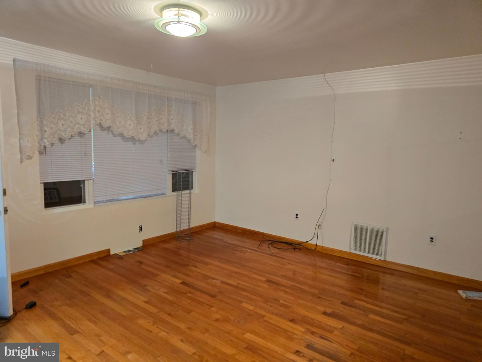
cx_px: 241
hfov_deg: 73.9
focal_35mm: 23
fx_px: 320
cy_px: 181
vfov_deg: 58.9
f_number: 1.7
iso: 640
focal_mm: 6.3
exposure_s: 1/120
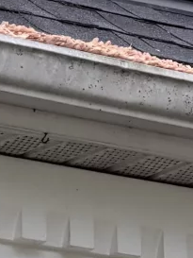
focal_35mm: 440
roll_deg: +1.8
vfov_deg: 4.5
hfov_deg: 3.4
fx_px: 3268
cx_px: -12
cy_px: -213
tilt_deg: +19.7
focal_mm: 16.89
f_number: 2.8
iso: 50
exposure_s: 1/395
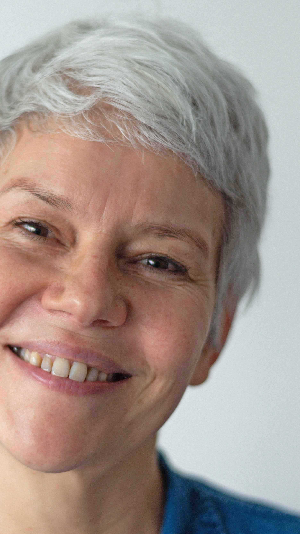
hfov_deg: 12.7
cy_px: 271
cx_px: 88
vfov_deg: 22.5
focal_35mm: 95
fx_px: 1344
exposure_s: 1/200
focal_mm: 50
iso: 400
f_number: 1.8
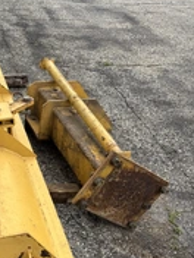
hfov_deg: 23.9
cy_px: 157
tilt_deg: -29.7
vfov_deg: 32.6
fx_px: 441
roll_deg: -4.4
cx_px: 7
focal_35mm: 59
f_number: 1.6
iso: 40
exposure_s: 1/172
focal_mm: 5.96
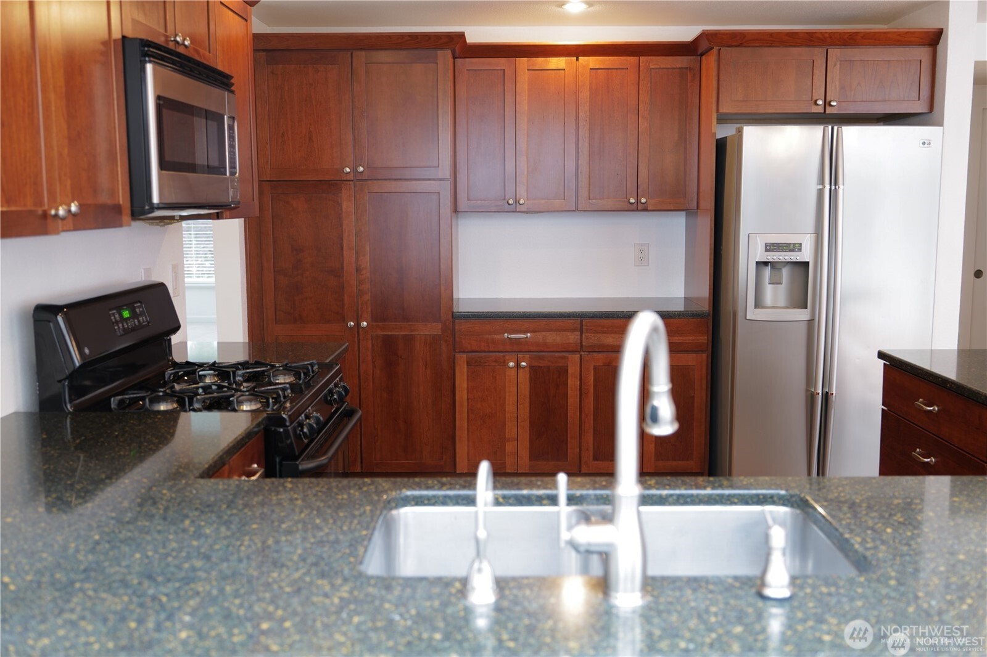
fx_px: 959
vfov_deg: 37.8
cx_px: 494
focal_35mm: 35
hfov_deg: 54.4
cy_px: 328
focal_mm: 35
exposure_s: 1/5
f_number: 3.5
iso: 100
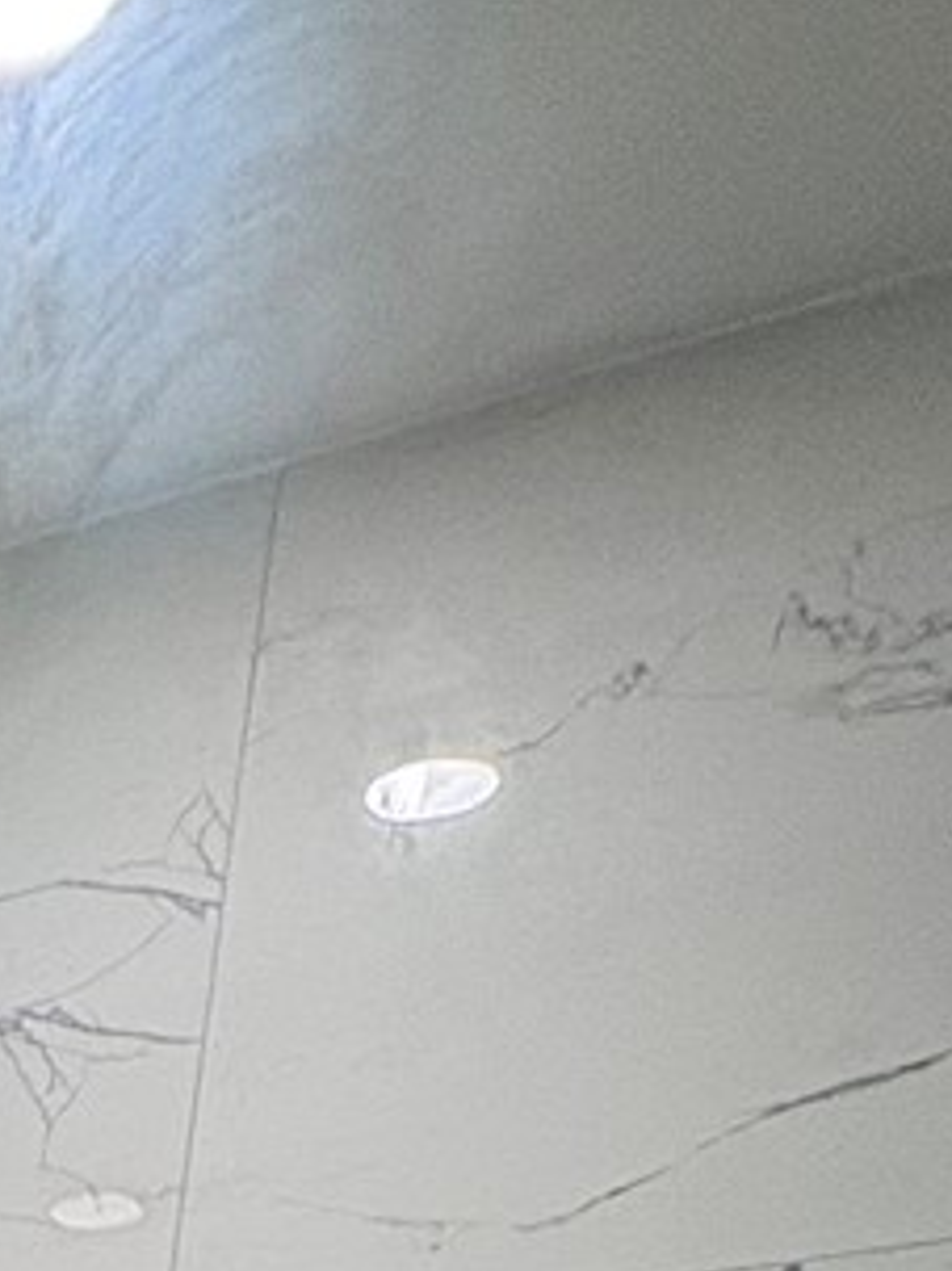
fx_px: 2715
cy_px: 3129
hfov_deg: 16.4
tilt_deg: -17.7
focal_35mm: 74
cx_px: -805
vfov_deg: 14.7
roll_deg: -2.4
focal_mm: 2.22
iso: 125
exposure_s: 1/120
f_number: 2.2
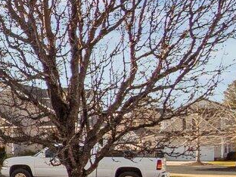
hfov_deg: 13.7
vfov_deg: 16.0
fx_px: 627
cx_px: -361
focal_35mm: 92
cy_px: 123
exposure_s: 1/500
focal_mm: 7
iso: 200
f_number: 5.6
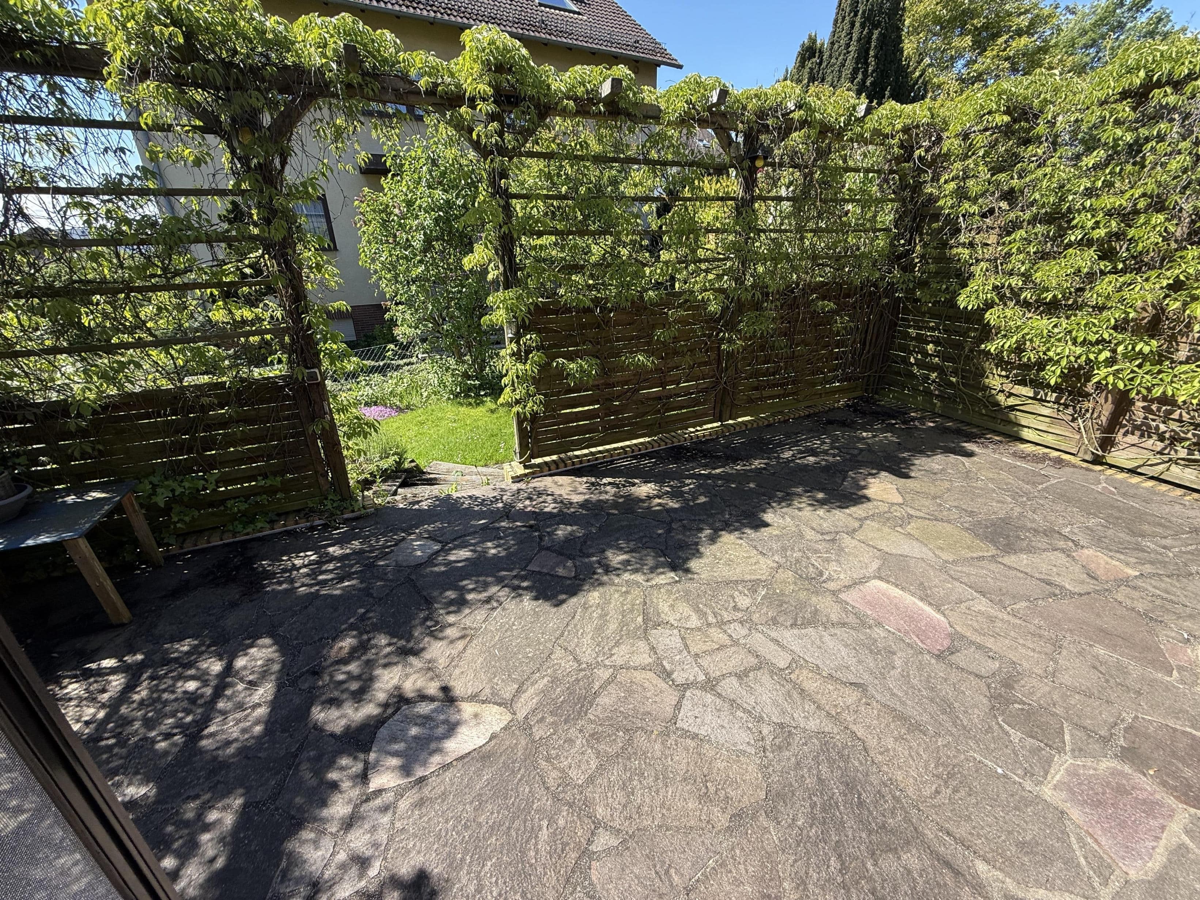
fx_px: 485
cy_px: 450
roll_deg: +1.1
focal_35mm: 14
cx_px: 600
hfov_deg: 102.1
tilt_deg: -22.8
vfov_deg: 85.7
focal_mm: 2.22
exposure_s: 1/545
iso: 50
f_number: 2.2
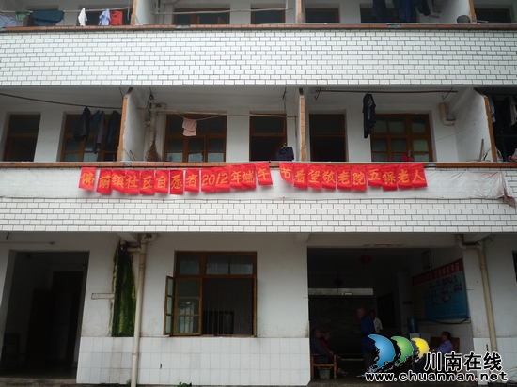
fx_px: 463
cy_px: 194
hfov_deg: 58.4
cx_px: 258
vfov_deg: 45.4
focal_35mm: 31
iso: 100
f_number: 2.8
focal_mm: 4.5
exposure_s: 1/125
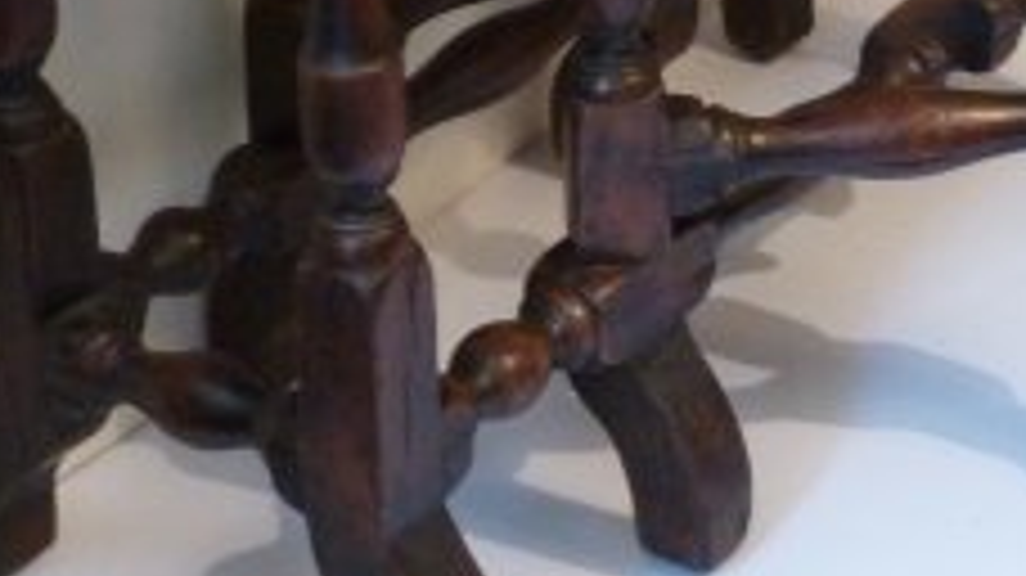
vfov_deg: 9.3
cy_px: -140
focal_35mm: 129
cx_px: 819
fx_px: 3508
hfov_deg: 16.5
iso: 400
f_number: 3.7
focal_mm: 7.3
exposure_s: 1/15
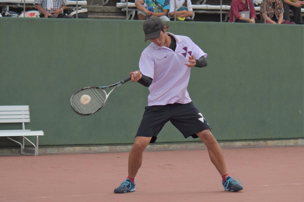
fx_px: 1013
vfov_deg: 11.4
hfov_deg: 17.1
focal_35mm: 120
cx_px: 152
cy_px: 101
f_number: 4.5
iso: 2500
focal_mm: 80
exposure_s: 1/2000
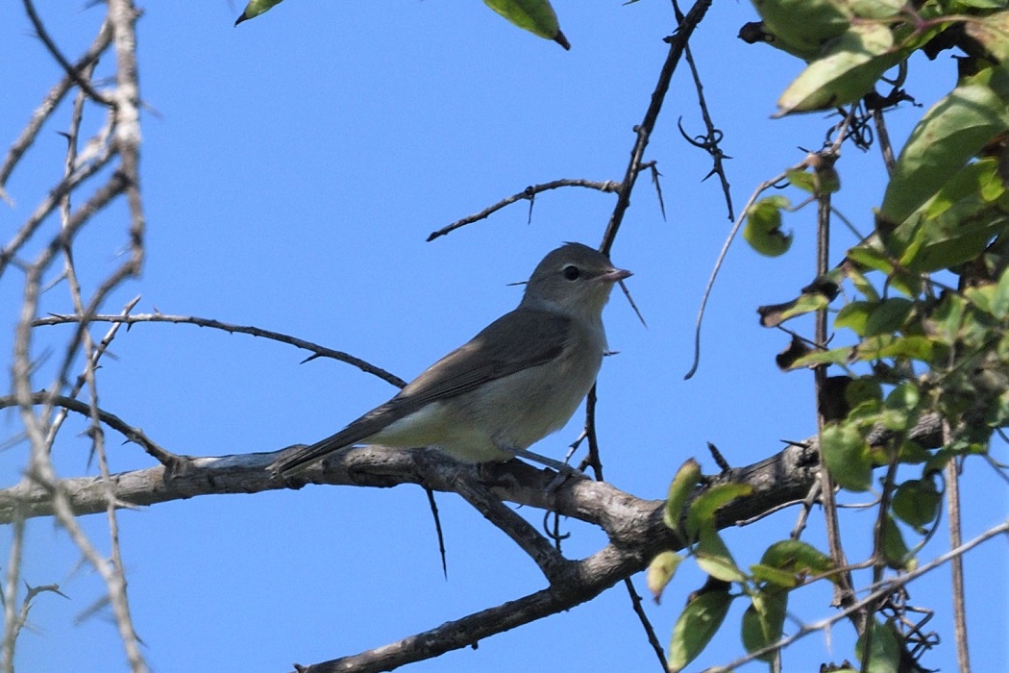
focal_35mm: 840
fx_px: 23541
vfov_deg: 1.6
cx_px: 504
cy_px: 336
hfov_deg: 2.5
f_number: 6.3
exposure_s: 1/2500
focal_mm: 420
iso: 400
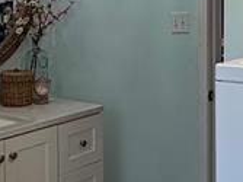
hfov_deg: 22.6
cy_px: 0
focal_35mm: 86
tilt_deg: -2.2
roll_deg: +0.3
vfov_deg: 16.8
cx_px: 173
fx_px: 603
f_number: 2.2
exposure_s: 1/120
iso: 125
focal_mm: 2.22
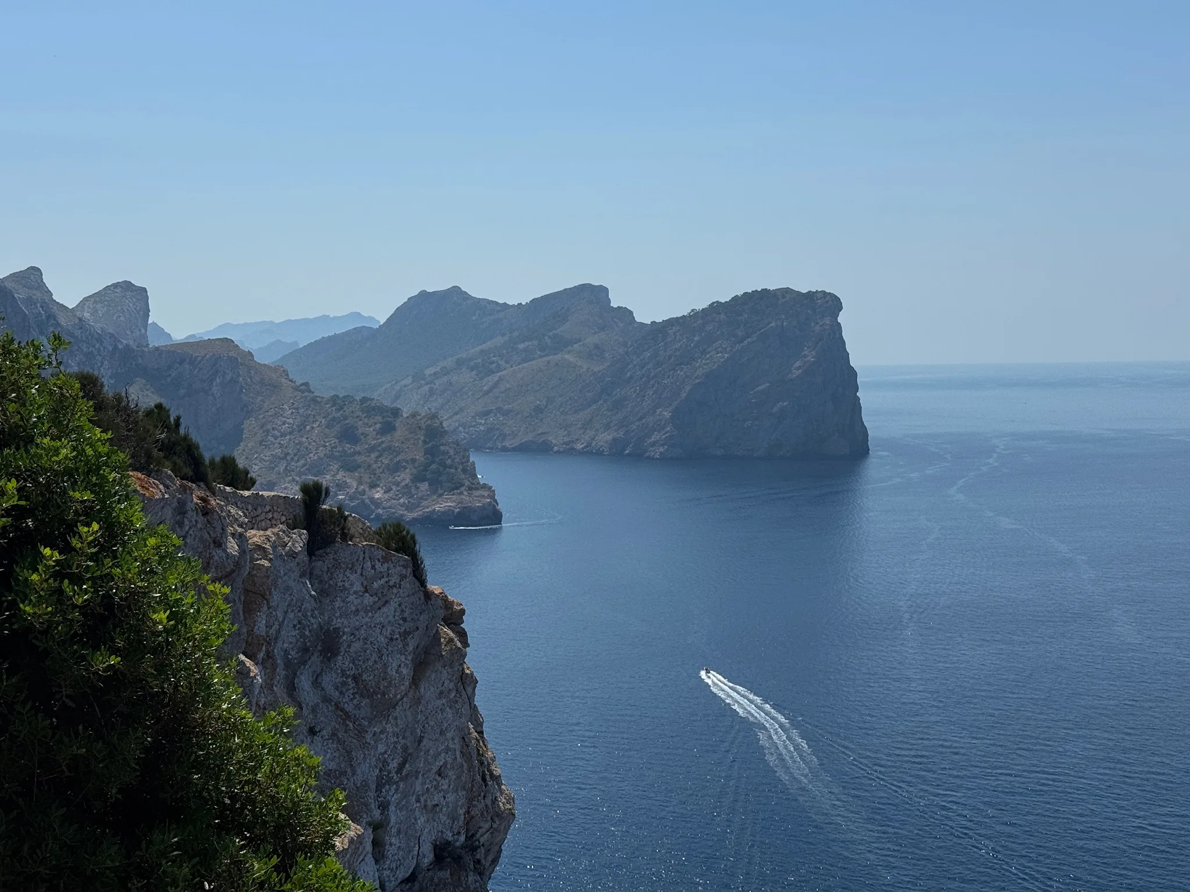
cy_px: 446
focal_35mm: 48
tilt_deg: -2.9
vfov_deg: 30.3
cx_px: 595
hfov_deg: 39.7
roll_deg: +0.6
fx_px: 1650
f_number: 1.78
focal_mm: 6.76
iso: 64
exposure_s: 1/12500
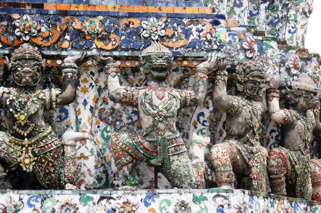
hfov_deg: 18.2
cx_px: 160
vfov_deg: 12.1
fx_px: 1002
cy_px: 106
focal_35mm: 112
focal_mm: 75
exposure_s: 1/500
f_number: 5.6
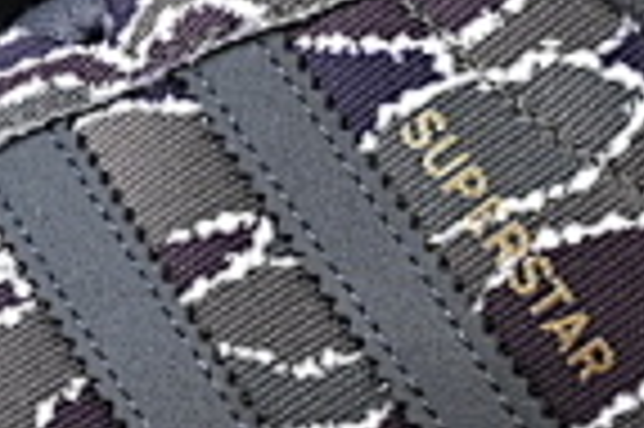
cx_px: 270
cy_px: 47
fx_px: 7505
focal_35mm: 420
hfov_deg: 4.9
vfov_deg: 3.3
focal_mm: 50
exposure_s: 1/60
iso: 160
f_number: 6.3
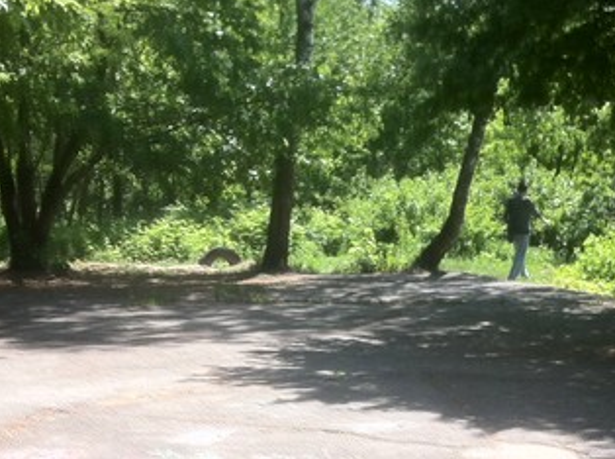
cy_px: 379
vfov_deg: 18.6
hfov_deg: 25.0
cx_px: 239
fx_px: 1383
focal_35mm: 78
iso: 80
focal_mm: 3.85
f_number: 2.8
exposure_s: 1/539
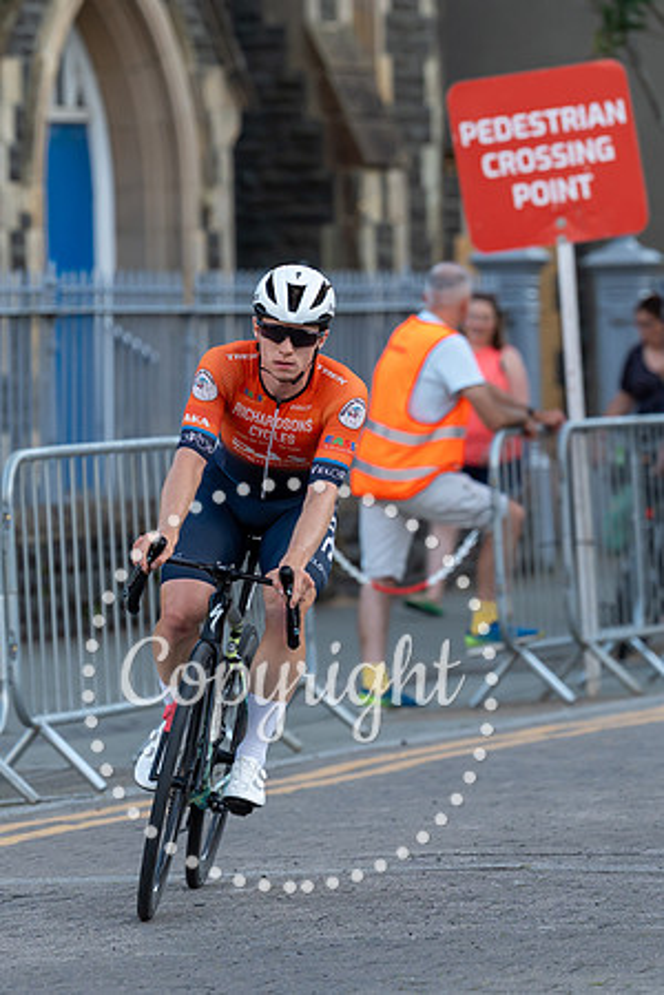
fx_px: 8011
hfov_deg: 4.7
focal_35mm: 290
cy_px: 416
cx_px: 297
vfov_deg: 7.1
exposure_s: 1/800
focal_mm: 157
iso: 640
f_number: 3.2
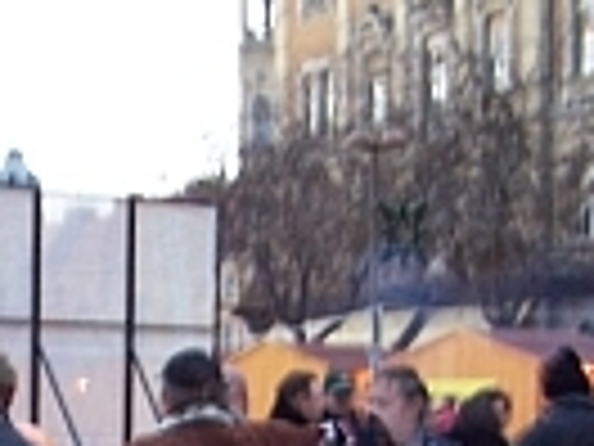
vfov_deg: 13.7
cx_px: 72
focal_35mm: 103
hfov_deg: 18.8
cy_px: 631
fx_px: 1767
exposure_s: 1/8
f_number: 2.7
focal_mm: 5.6
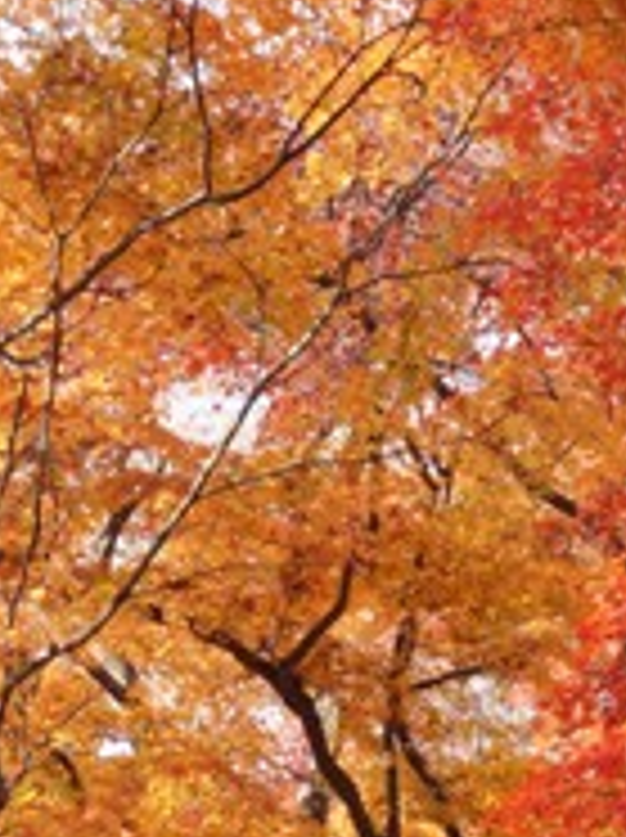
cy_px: 1026
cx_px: 554
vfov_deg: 10.5
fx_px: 4495
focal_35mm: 186
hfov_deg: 7.9
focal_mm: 30
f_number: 6.3
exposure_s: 1/160
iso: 320
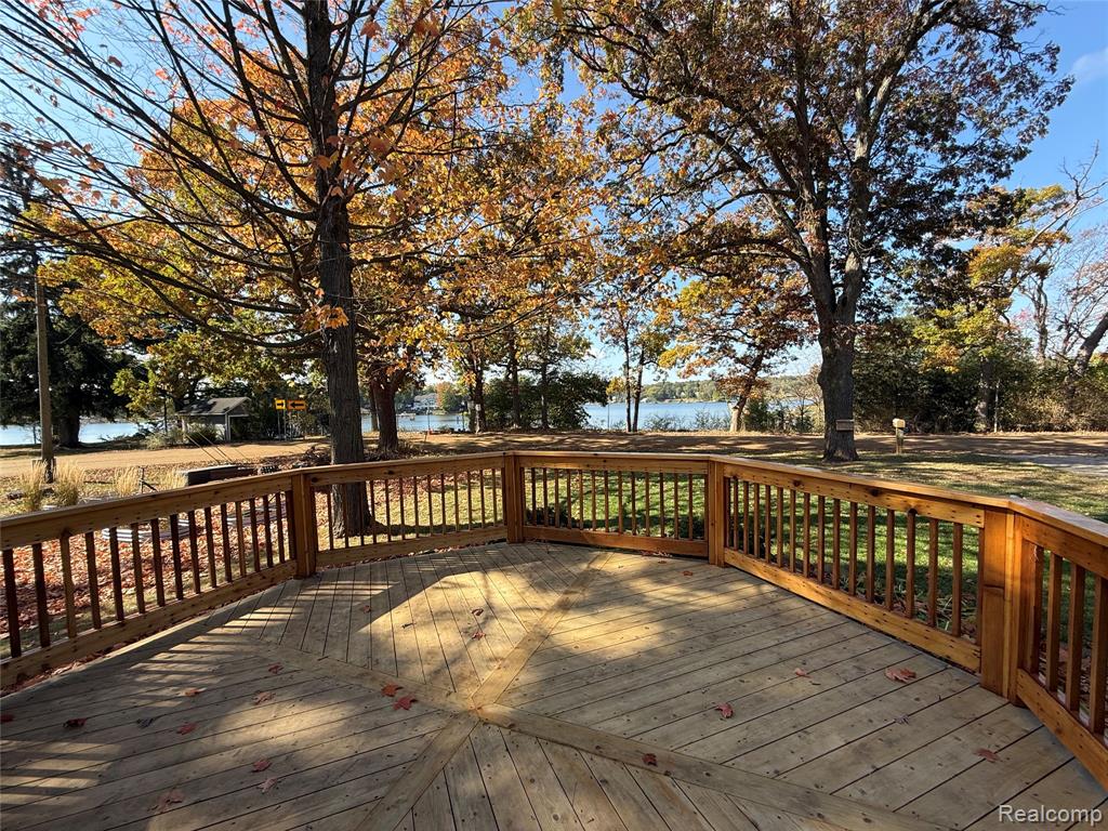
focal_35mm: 14
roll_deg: +1.7
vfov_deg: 85.7
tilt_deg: -1.9
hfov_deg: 102.1
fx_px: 448
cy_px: 416
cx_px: 554
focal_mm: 2.22
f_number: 2.2
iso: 50
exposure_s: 1/569
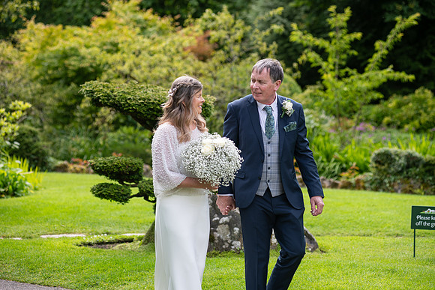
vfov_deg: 11.0
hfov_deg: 16.4
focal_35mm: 125
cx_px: 218
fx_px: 1511
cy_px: 145
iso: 200
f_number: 3.5
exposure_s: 1/500
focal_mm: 125
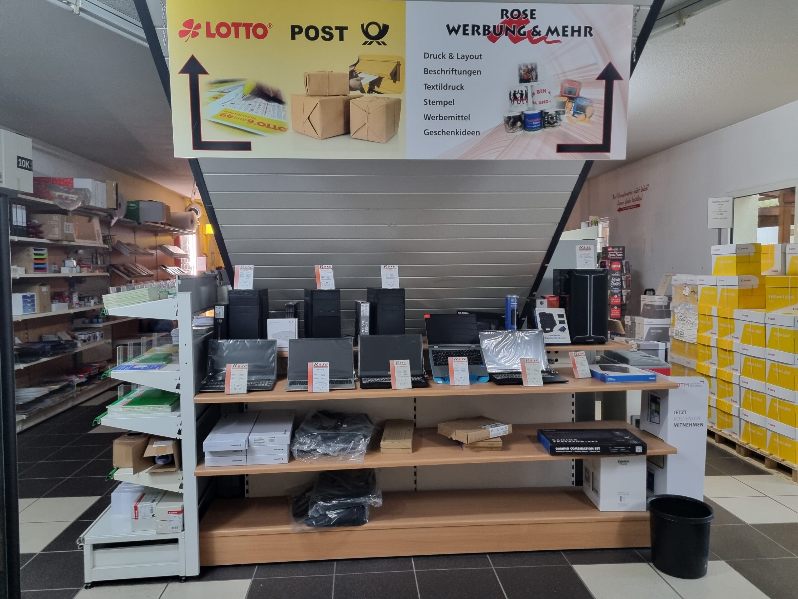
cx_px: 399
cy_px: 300
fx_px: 599
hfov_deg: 67.3
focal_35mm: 26
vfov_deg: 53.1
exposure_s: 1/50
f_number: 1.8
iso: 500
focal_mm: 5.4
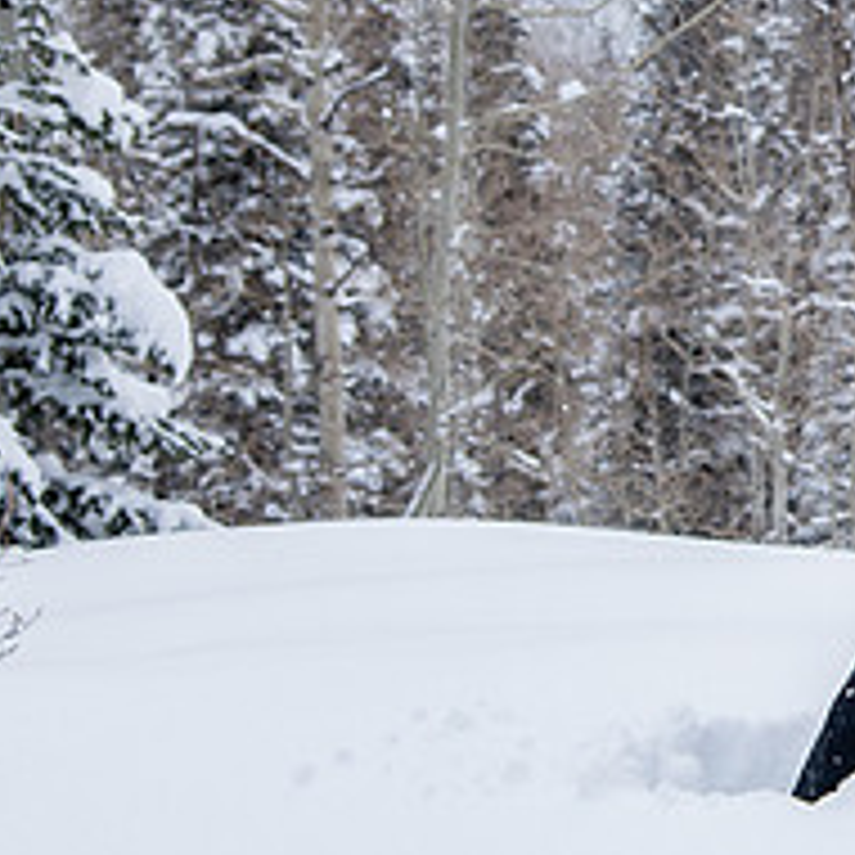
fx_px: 3912
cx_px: 1098
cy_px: 152
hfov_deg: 12.1
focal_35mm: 140
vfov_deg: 12.4
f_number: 5
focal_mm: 52
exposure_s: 1/500
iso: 200
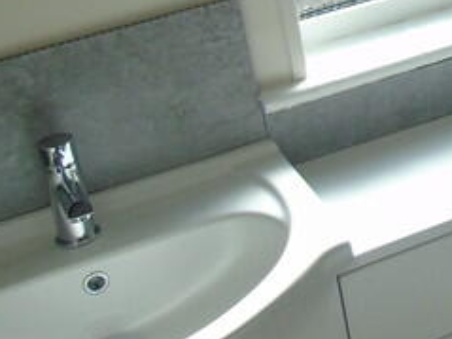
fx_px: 1396
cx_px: 806
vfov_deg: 13.4
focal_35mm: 107
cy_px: -97
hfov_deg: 15.8
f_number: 3.4
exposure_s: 1/320
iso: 80
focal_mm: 4.4
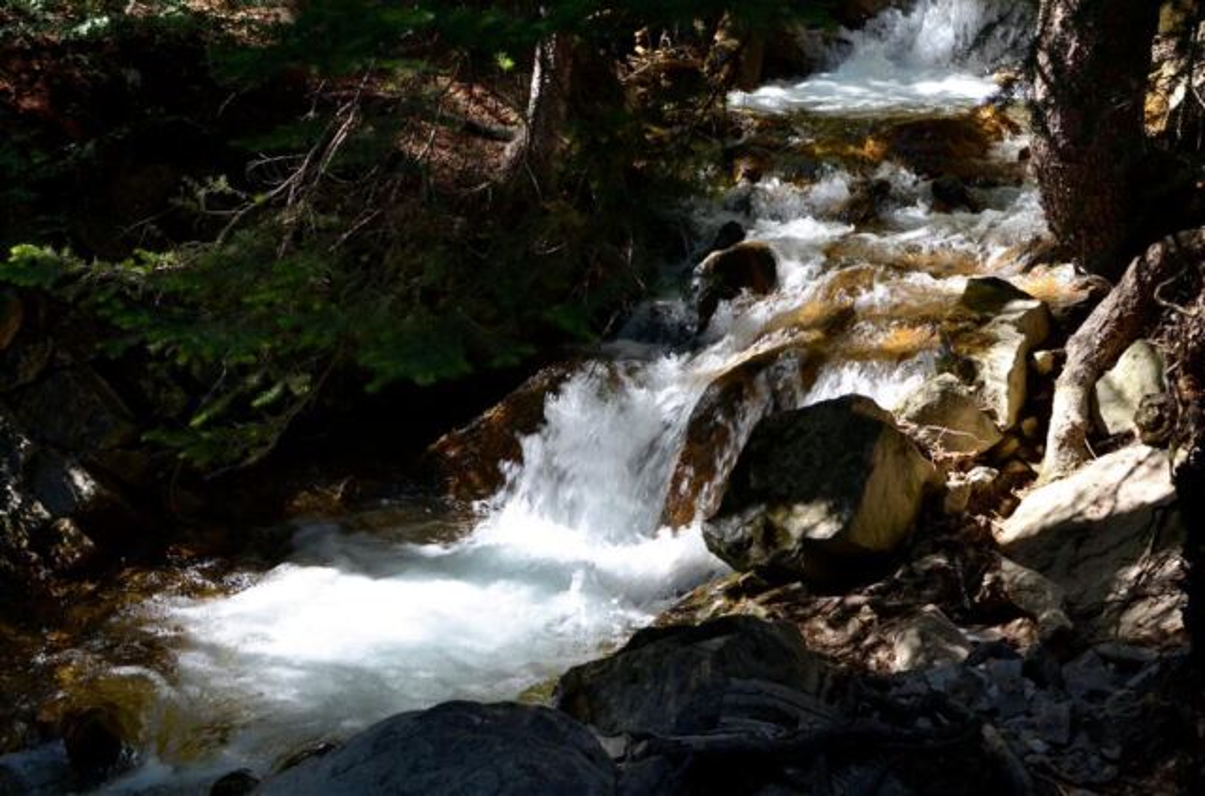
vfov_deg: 25.6
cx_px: 602
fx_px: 1753
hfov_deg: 37.9
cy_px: 398
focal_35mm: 52
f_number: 5
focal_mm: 35
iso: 100
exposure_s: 1/100
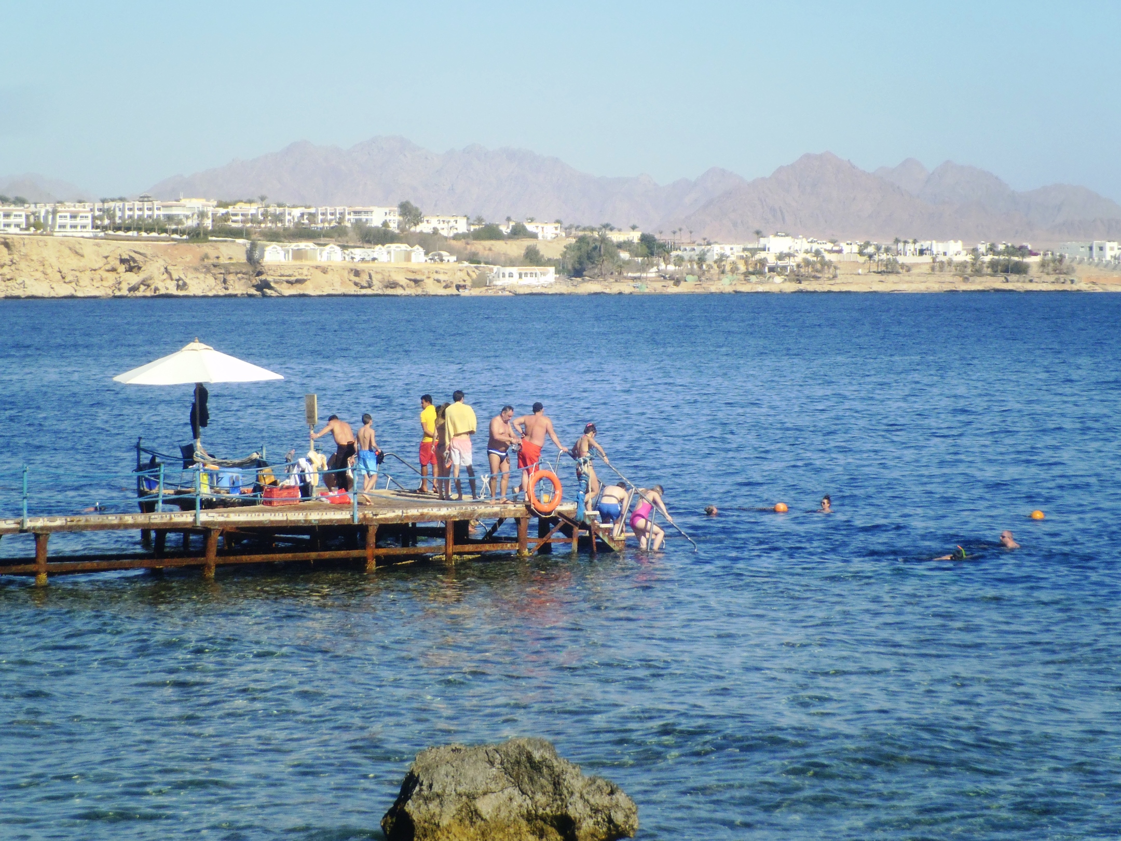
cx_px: 560
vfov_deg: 11.5
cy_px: 420
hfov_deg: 15.3
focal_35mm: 129
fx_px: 4178
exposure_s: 1/100
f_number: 18.4
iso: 100
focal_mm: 23.5
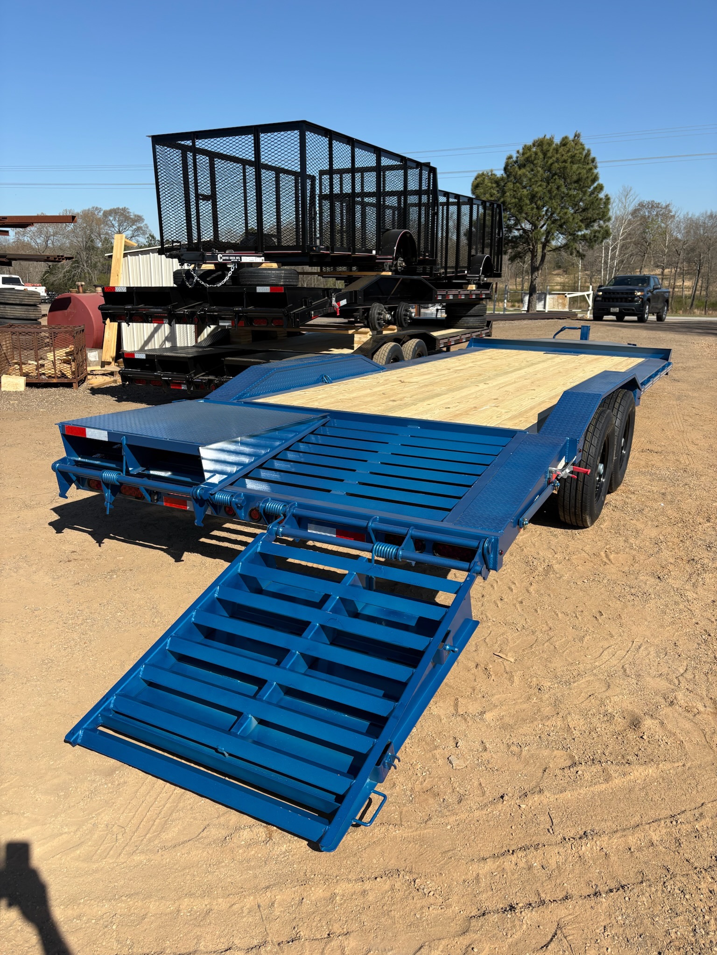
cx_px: 358
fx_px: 718
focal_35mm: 26
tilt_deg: -16.2
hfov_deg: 53.1
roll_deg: +0.0
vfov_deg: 67.3
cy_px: 478
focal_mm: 5.96
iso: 50
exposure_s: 1/3448
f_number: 1.6
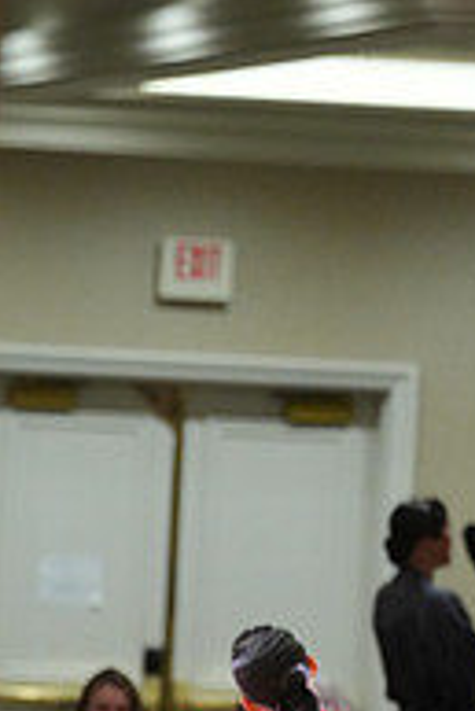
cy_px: 939
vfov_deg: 3.5
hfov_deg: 2.3
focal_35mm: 592
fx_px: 11695
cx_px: -145
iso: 4000
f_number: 6.3
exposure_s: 1/200
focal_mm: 197
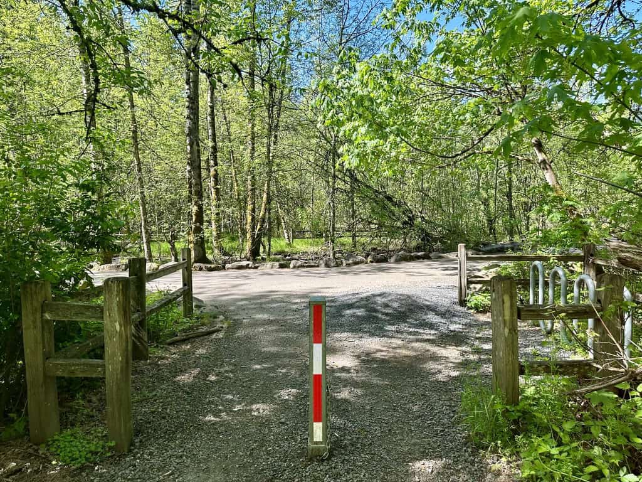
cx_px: 321
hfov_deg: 71.6
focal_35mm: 24
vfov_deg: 56.8
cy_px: 241
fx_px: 445
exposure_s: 1/659
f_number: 1.8
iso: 80
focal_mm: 6.9
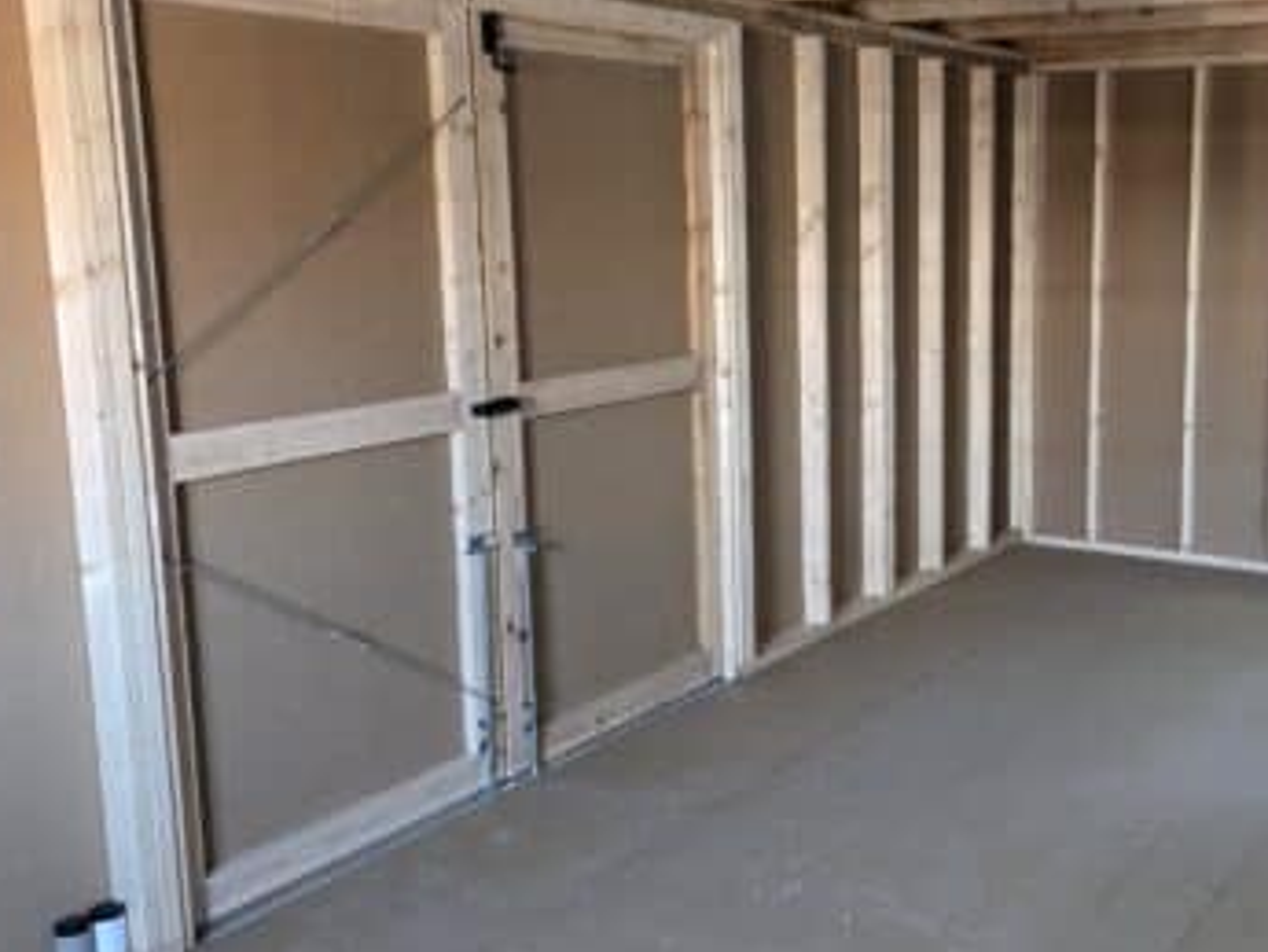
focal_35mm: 40
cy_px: 441
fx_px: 1466
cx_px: 934
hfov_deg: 45.3
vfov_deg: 36.0
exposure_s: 1/60
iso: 640
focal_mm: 5.4
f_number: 1.8
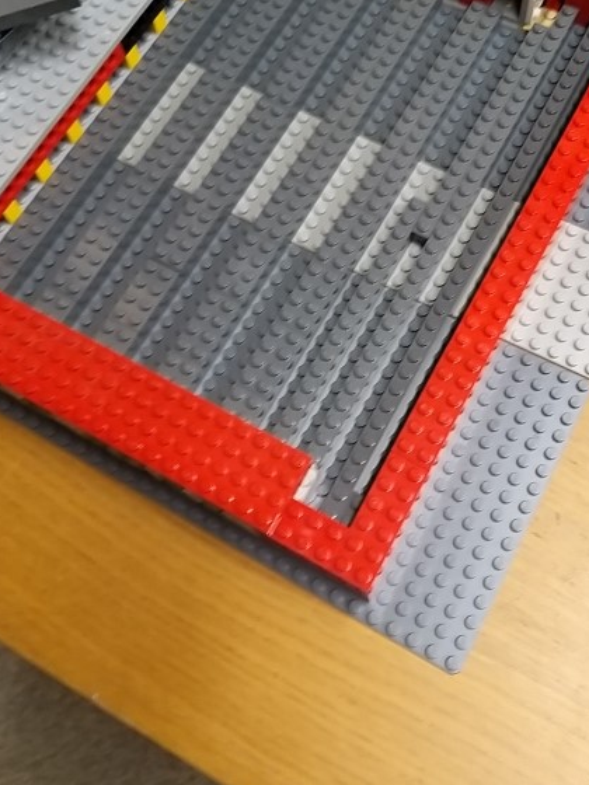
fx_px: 839
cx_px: 327
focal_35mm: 37
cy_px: 348
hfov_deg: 38.6
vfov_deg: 50.0
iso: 320
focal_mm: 3.93
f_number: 1.7
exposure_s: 1/33
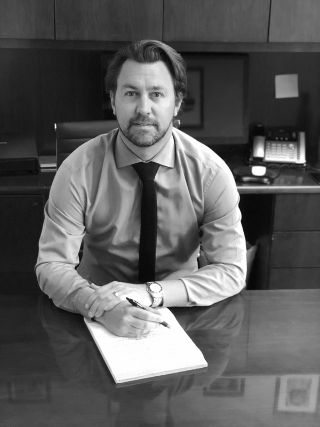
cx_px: 160
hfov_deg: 25.7
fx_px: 703
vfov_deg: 33.8
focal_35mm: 57
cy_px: 214
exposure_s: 1/60
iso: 500
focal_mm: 6.6
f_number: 2.8
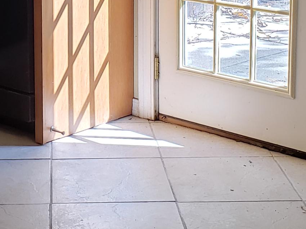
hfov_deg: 21.0
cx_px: 44
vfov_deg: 15.7
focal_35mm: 92
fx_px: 813
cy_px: -3
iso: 100
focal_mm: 4.3
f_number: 2.4
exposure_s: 1/120
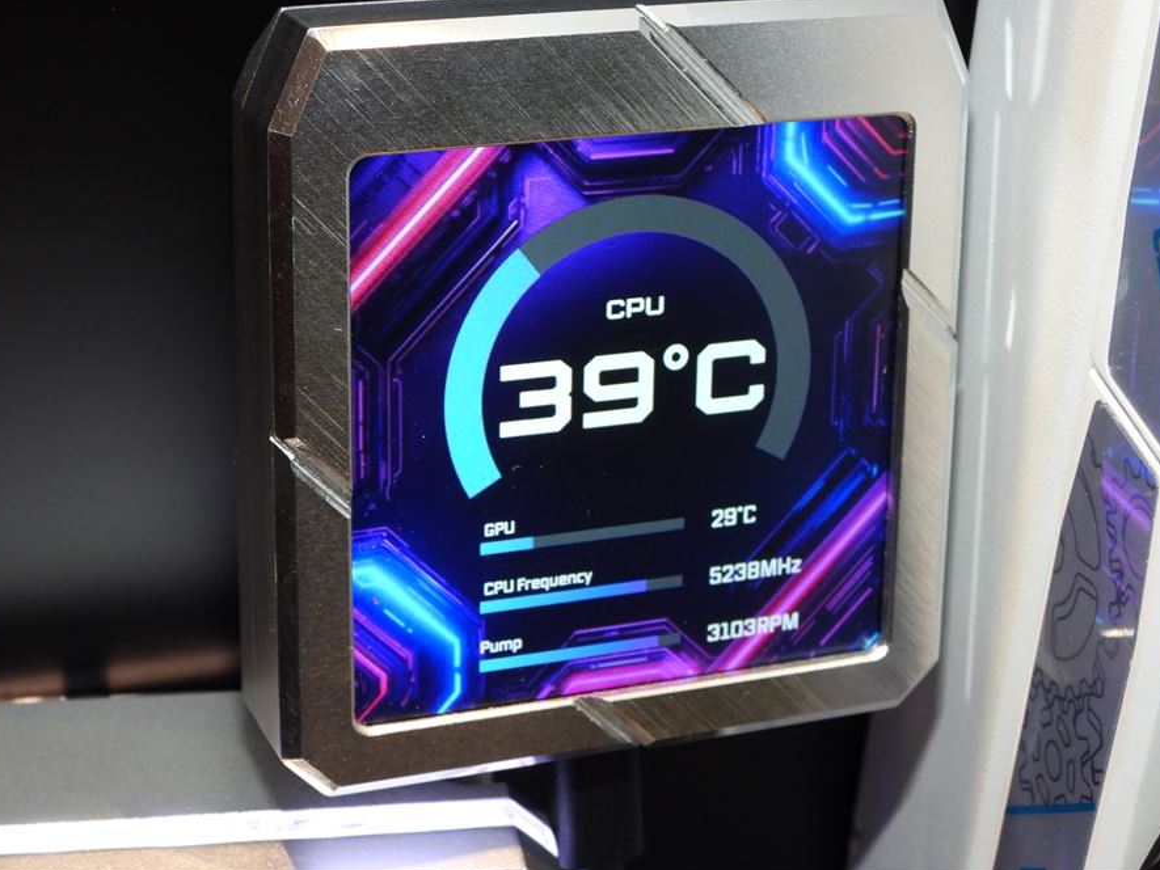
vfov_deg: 18.2
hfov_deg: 24.1
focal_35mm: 81
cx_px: 613
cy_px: 373
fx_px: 2715
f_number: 3.5
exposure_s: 1/30
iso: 200
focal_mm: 12.6
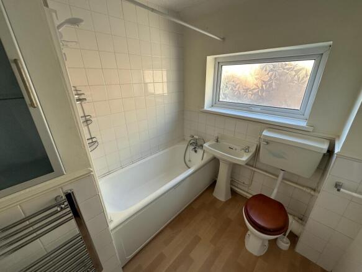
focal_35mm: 14
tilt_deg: -24.2
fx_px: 146
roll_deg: +1.0
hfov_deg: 102.1
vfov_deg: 85.7
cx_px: 181
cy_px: 136
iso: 80
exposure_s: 1/99
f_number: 2.2
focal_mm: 2.22
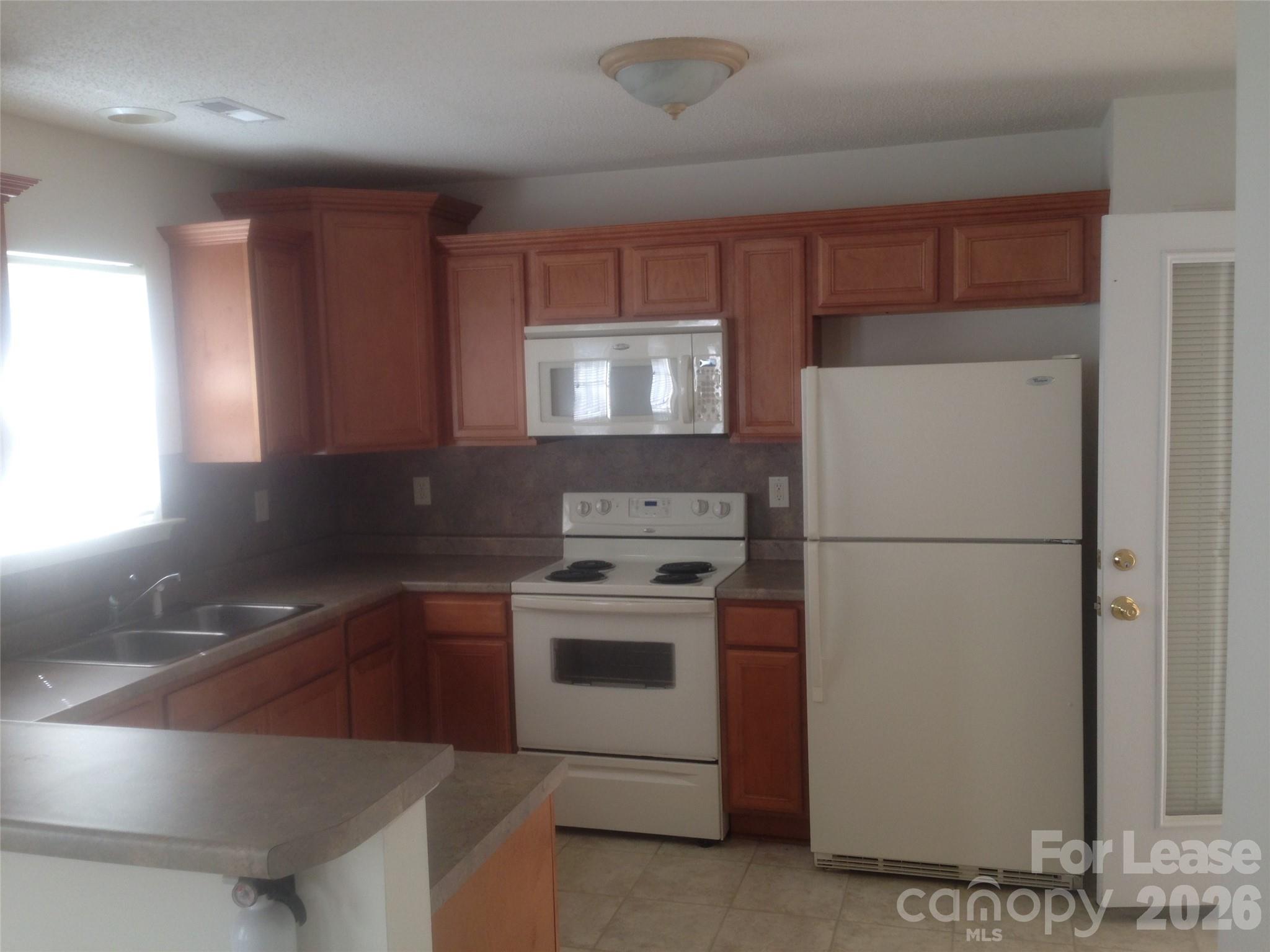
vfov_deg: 42.9
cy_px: 476
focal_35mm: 33
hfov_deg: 55.4
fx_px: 1211
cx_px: 635
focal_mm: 4.12
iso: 50
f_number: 2.4
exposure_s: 1/40
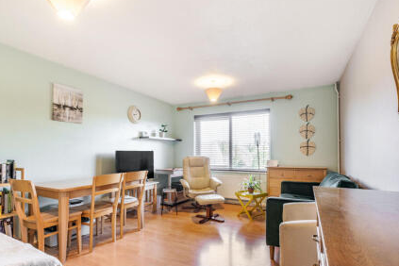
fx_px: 199
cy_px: 143
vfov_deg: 67.3
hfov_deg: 90.0
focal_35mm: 18
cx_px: 200
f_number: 10
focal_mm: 16
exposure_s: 1/3
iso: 100
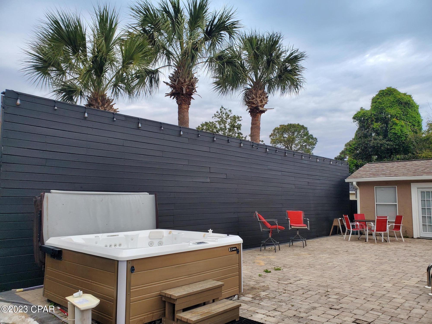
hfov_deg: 67.3
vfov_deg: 53.1
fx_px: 324
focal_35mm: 26
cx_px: 216
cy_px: 162
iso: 125
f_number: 2.4
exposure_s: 1/120
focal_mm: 4.3
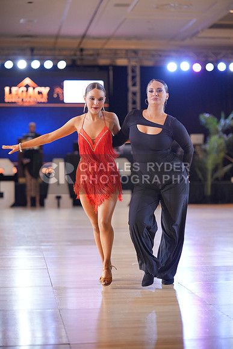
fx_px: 728
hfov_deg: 18.2
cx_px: 116
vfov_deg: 27.0
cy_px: 174
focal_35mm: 75
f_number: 2
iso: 1600
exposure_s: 1/500
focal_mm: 75
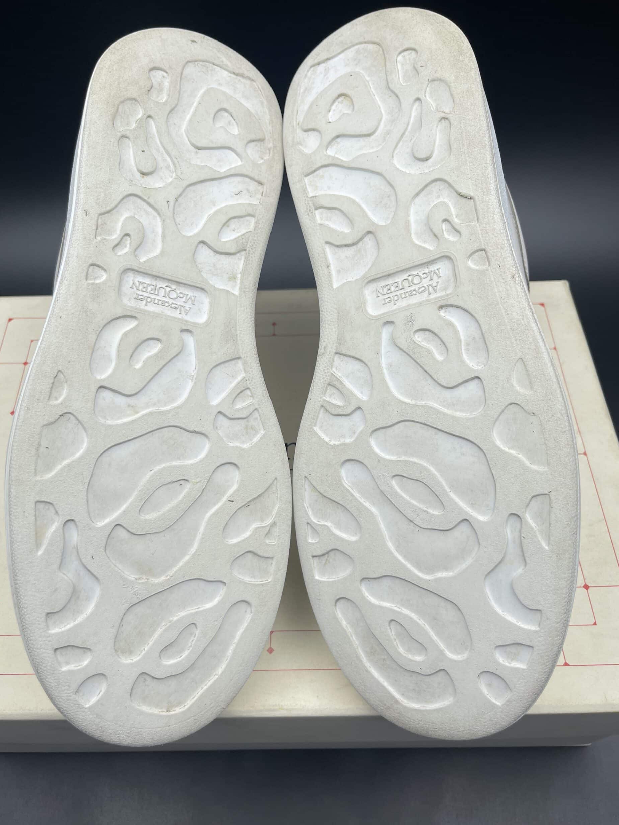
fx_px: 644
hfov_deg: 51.4
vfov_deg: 65.3
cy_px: 405
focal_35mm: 27
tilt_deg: -58.8
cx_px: 303
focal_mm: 5.1
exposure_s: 1/813
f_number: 1.6
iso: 32
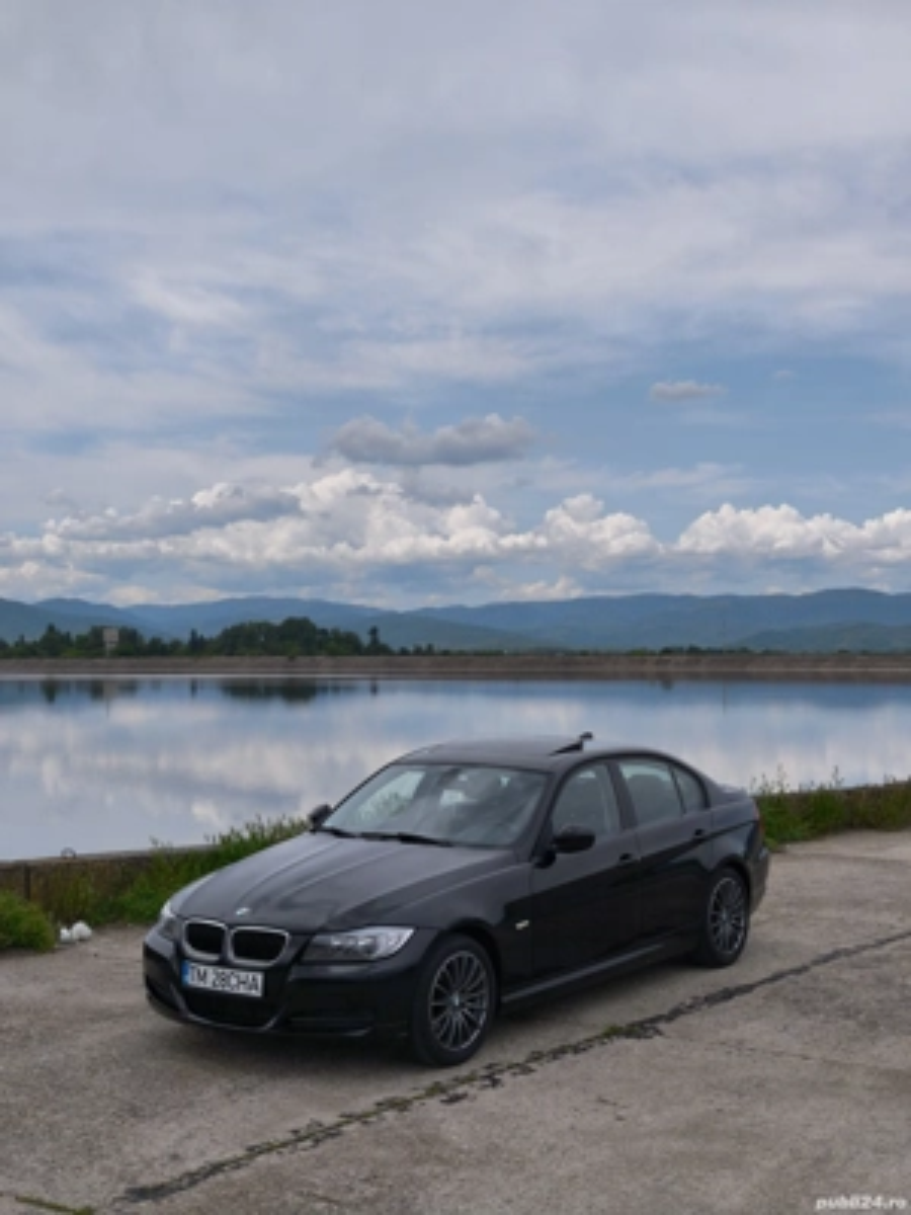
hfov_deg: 31.5
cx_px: 456
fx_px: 1614
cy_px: 608
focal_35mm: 46
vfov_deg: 41.2
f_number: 1.6
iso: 50
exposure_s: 1/3906
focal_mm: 6.57
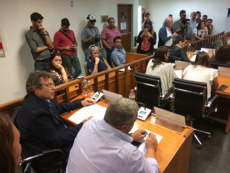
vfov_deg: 48.2
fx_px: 193
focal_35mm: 29
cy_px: 86
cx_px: 115
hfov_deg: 61.7
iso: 160
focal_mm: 4.15
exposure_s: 1/33
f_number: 2.2
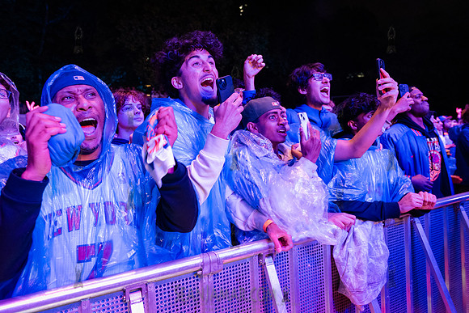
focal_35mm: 27
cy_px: 156
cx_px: 234
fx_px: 352
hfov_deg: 67.4
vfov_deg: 48.0
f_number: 3.5
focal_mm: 27
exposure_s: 1/200
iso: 6400
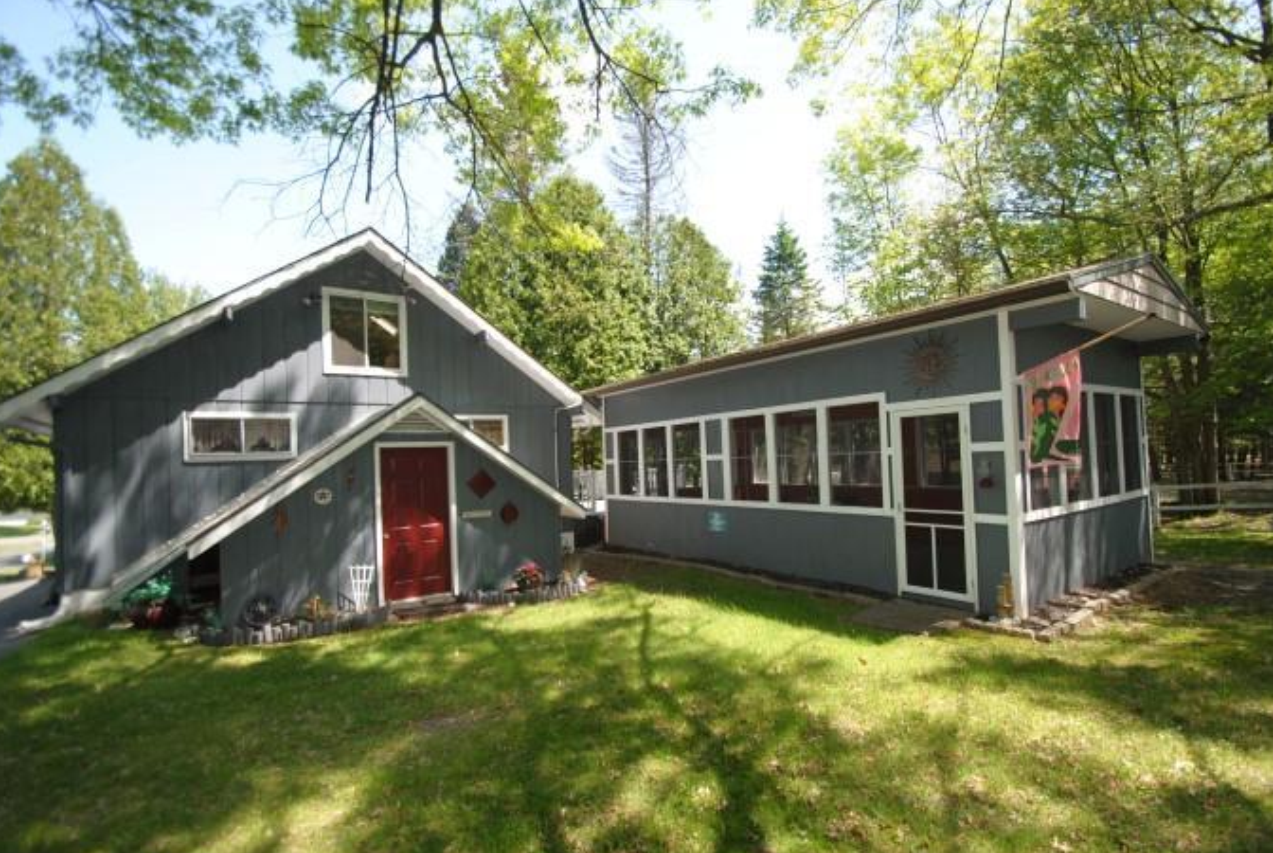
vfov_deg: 73.9
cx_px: 637
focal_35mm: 16
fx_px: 567
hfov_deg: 96.7
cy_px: 447
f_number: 4
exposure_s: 1/200
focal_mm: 10
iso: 100
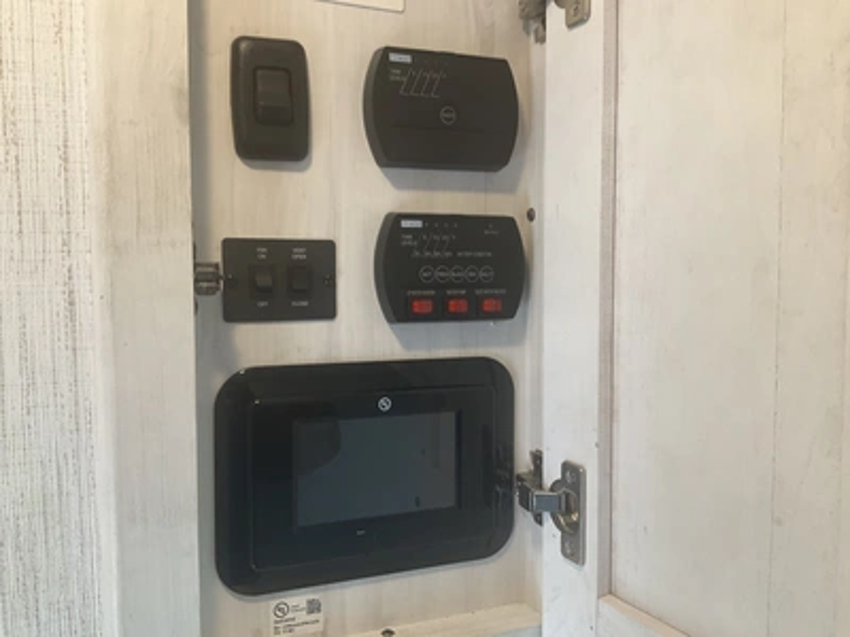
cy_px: 318
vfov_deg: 48.2
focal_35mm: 29
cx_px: 425
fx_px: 712
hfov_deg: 61.7
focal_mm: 3
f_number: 1.8
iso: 64
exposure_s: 1/77
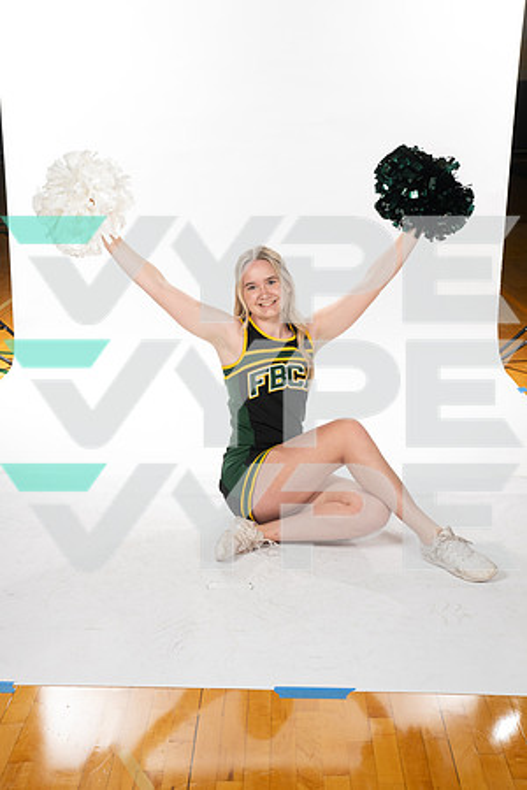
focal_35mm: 46
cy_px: 395
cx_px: 264
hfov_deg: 29.2
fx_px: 1010
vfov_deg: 42.7
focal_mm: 46
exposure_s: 1/400
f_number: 8
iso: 640
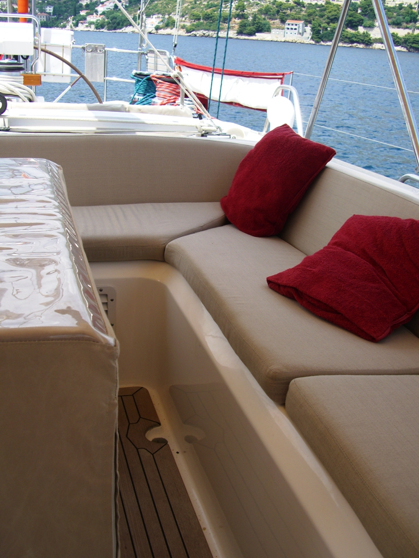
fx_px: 613
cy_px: 279
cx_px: 210
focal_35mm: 38
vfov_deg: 49.0
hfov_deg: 37.7
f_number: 5.6
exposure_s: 1/200
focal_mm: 7.9
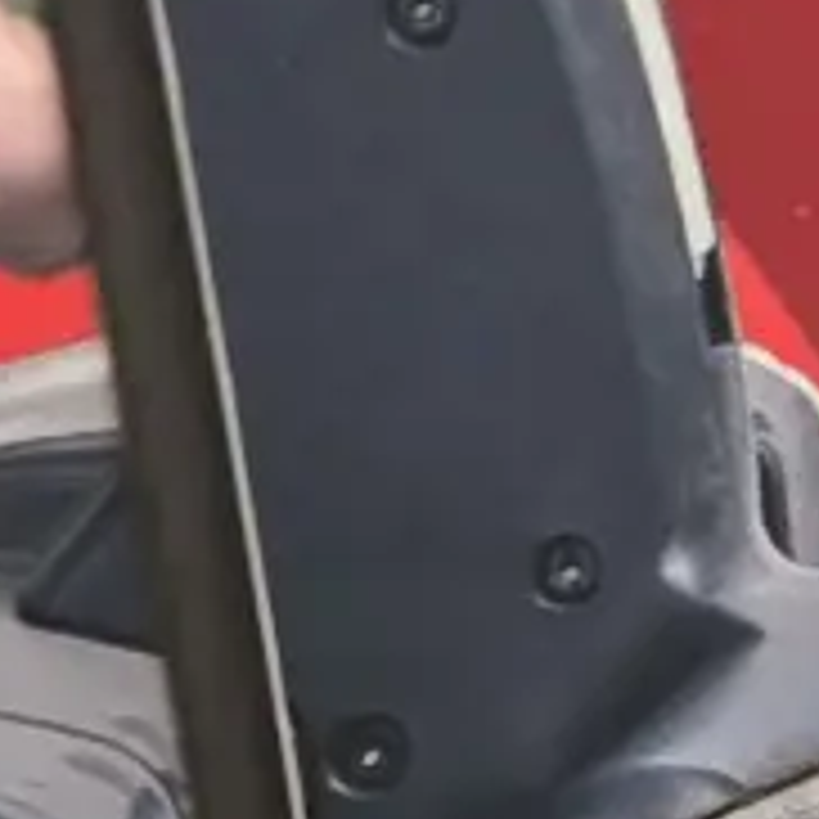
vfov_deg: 7.8
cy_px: 1624
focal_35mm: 215
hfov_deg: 7.5
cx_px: 2115
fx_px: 5755
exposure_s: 1/100
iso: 400
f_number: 1.7
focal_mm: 6.3
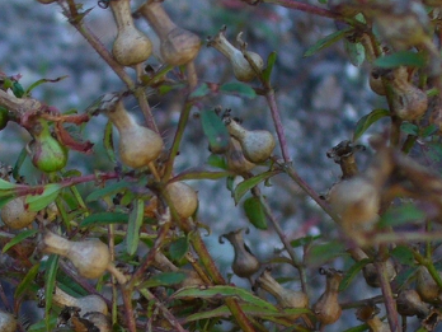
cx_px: 202
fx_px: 1392
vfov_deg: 13.3
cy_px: 383
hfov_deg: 18.0
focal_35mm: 109
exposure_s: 1/125
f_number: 2.8
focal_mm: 6.1
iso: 100
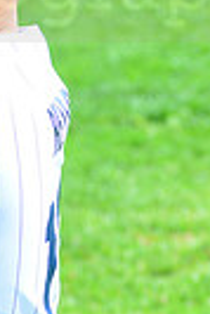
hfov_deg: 2.9
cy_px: -33
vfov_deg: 4.3
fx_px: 4198
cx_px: -8
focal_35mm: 481
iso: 200
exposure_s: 1/200
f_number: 8
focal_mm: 110
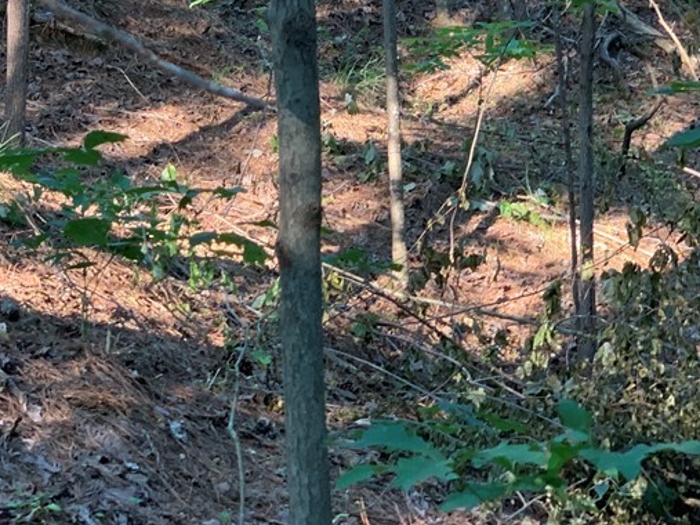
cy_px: 30
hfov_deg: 18.7
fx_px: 2123
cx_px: 271
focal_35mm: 105
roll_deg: +0.8
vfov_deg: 13.9
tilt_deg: +4.5
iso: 160
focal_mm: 6
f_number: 2.4
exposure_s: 1/60
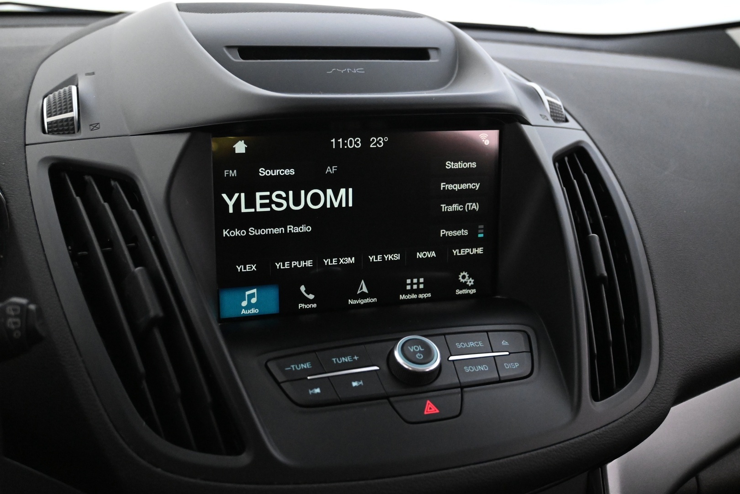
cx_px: 370
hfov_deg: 51.3
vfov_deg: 35.5
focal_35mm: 38
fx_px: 771
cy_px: 247
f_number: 4.2
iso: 5600
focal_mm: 25
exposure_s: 1/40
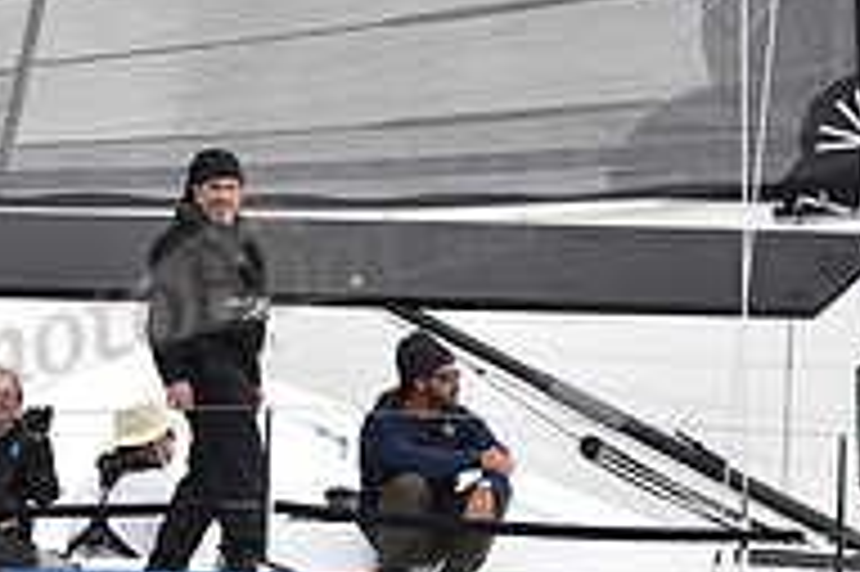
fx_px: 5084
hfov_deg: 9.5
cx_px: -329
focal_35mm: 213
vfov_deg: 6.4
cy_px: 592
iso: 250
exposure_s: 1/800
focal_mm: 70
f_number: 2.8
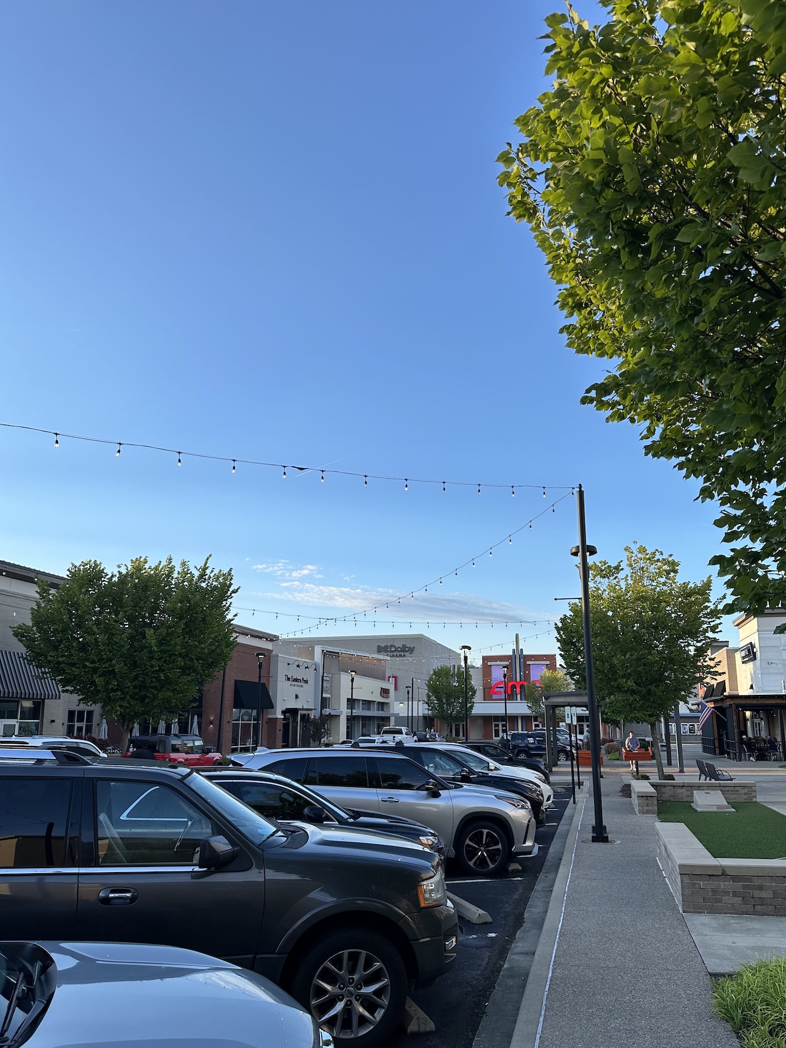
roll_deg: +0.3
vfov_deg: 67.2
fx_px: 787
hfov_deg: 53.0
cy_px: 567
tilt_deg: +11.2
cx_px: 418
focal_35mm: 26
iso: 80
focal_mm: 6.86
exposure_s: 1/1304
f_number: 1.78
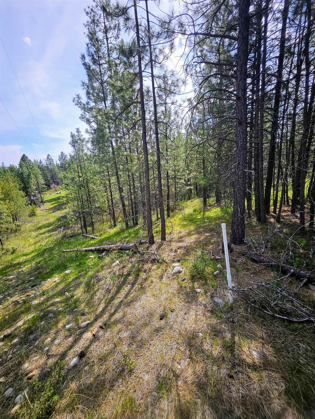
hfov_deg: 89.9
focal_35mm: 13
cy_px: 210
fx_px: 158
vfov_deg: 106.2
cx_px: 158
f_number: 2.2
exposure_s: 1/816
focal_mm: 1.74
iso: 32
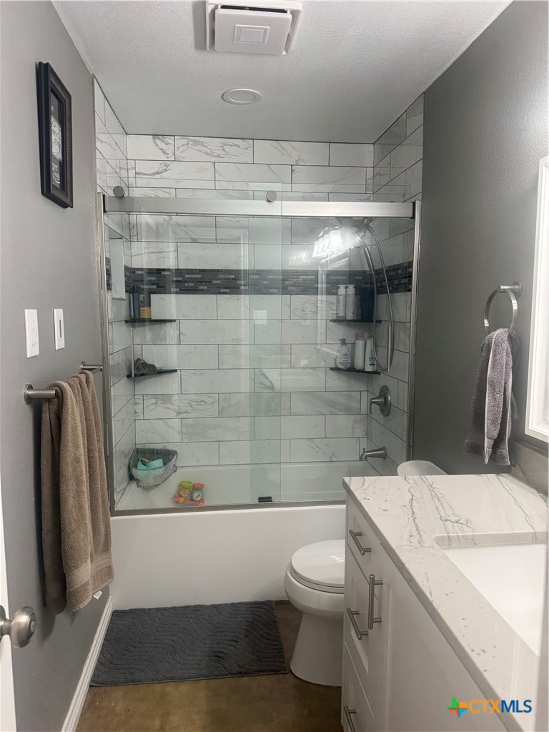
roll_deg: -1.1
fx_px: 508
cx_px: 274
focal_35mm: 24
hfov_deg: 56.8
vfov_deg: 71.6
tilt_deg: -7.0
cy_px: 366
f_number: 1.78
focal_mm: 6.76
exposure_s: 1/120
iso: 200
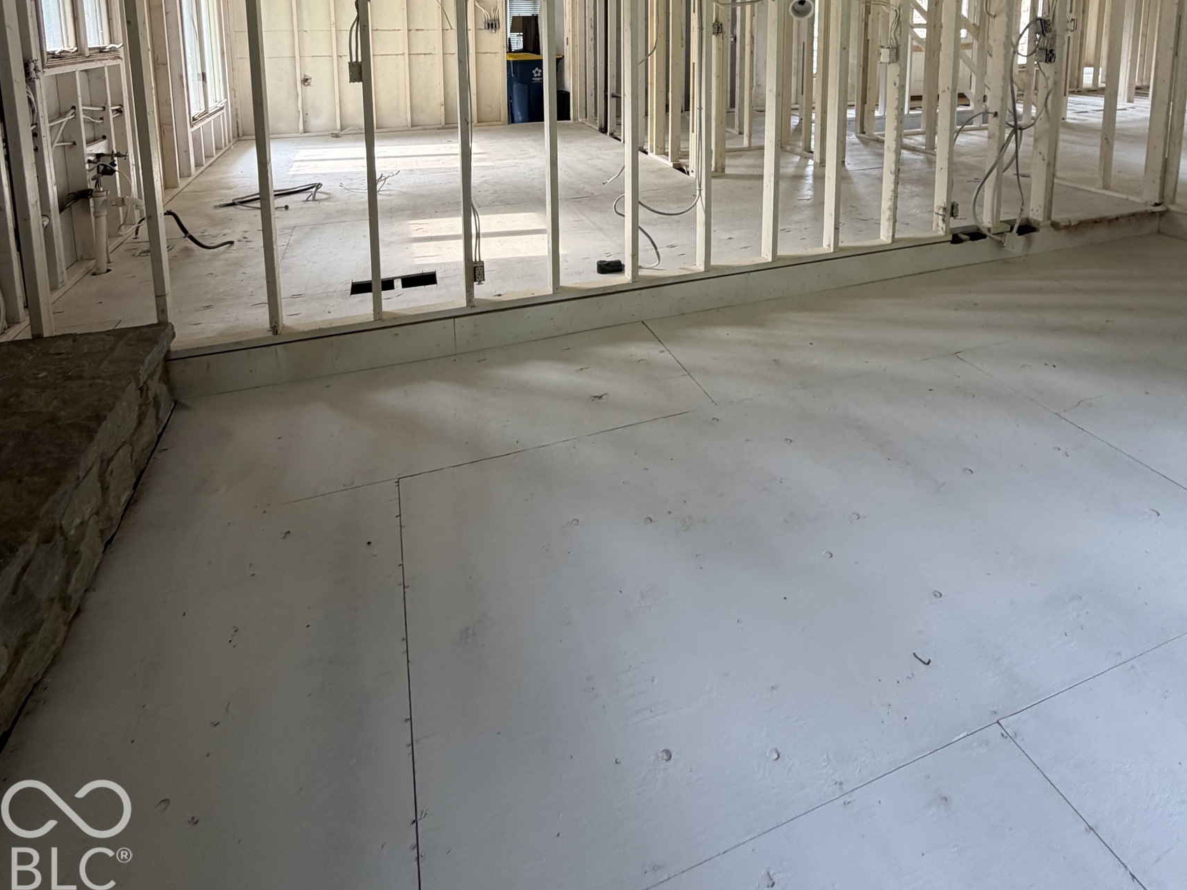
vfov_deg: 59.2
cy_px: 100
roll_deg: +0.3
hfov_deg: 84.7
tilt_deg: -6.7
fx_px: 651
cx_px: 591
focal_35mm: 19
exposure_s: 1/121
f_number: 2.2
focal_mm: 2.22
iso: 200
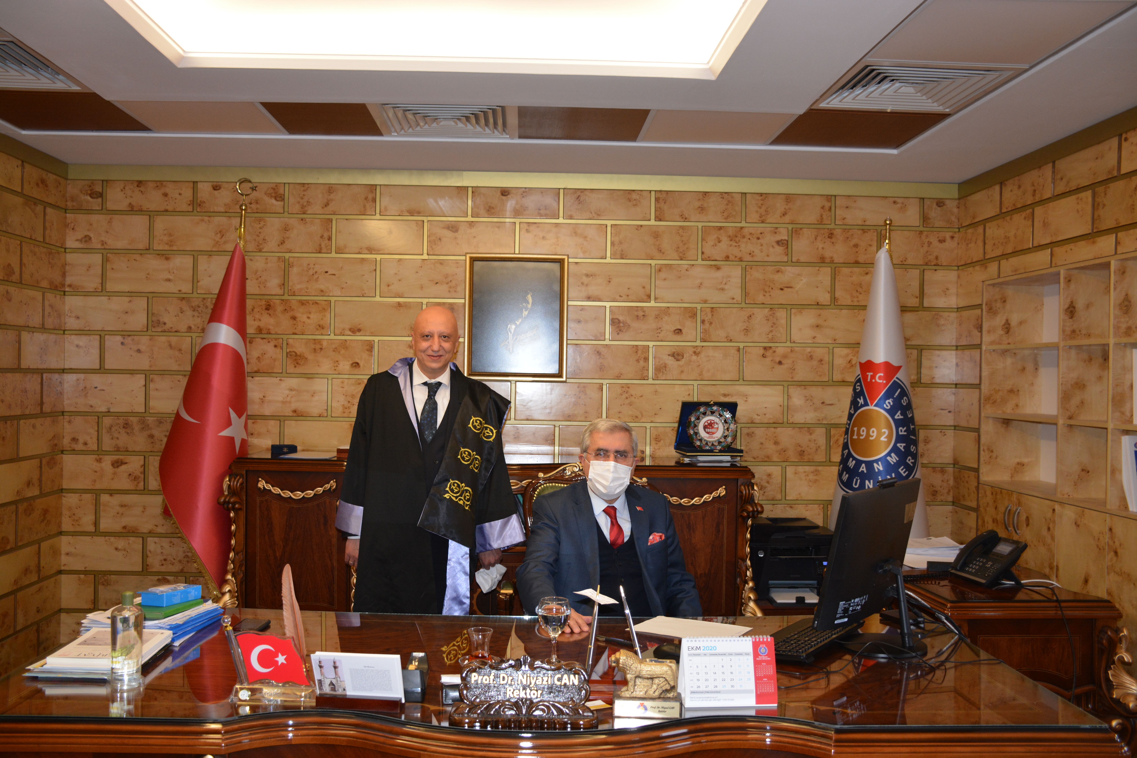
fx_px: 1042
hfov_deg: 57.2
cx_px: 568
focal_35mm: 33
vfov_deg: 40.0
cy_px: 379
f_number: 3.5
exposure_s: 1/60
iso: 720
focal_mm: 22
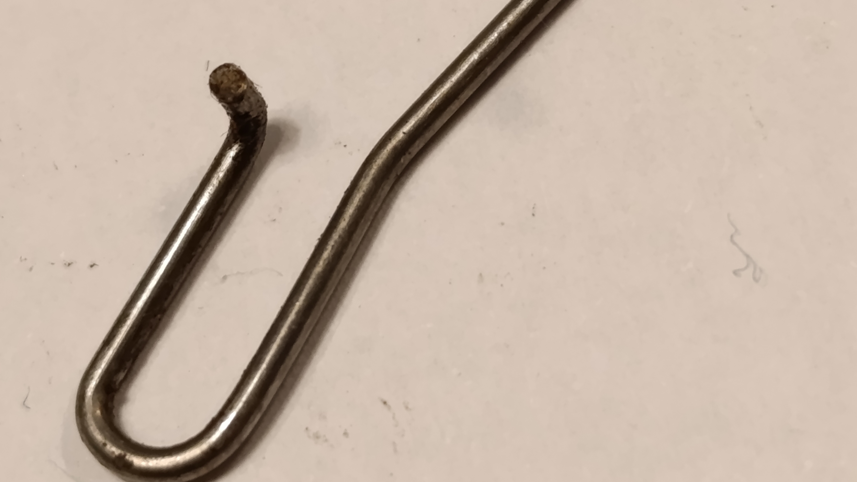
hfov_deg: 16.6
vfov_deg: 9.4
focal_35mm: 129
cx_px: 364
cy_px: 107
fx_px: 2931
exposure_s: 1/100
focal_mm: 6.14
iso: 640
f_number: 1.6
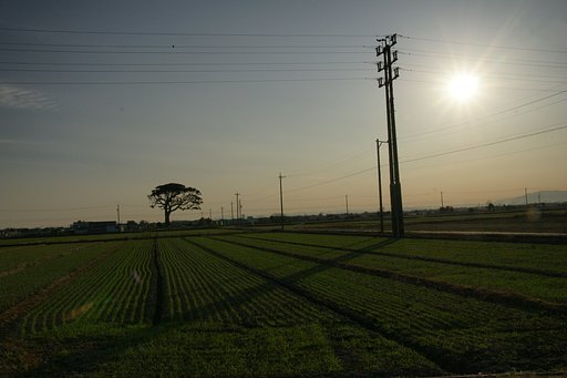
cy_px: 189
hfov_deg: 61.9
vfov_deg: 43.6
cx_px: 284
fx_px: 472
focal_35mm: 30
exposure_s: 1/800
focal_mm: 20
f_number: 25
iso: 200
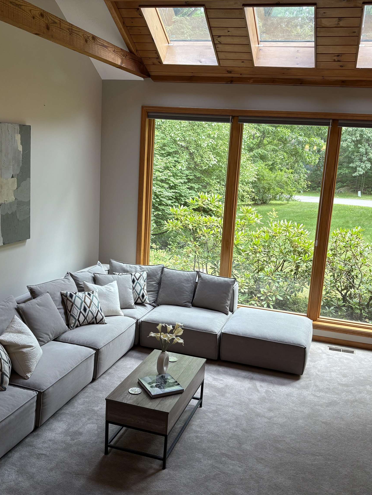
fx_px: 501
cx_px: 189
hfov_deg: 40.7
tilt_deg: -11.3
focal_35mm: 35
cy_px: 249
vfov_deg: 52.6
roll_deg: -2.9
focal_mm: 5.96
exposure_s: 1/120
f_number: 1.6
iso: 50
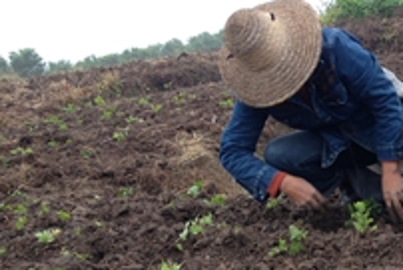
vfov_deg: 15.1
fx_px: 1008
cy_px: 207
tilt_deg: -14.2
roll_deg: +11.0
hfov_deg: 20.9
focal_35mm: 90
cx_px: 495
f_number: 2.4
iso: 64
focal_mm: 4.28
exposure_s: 1/60
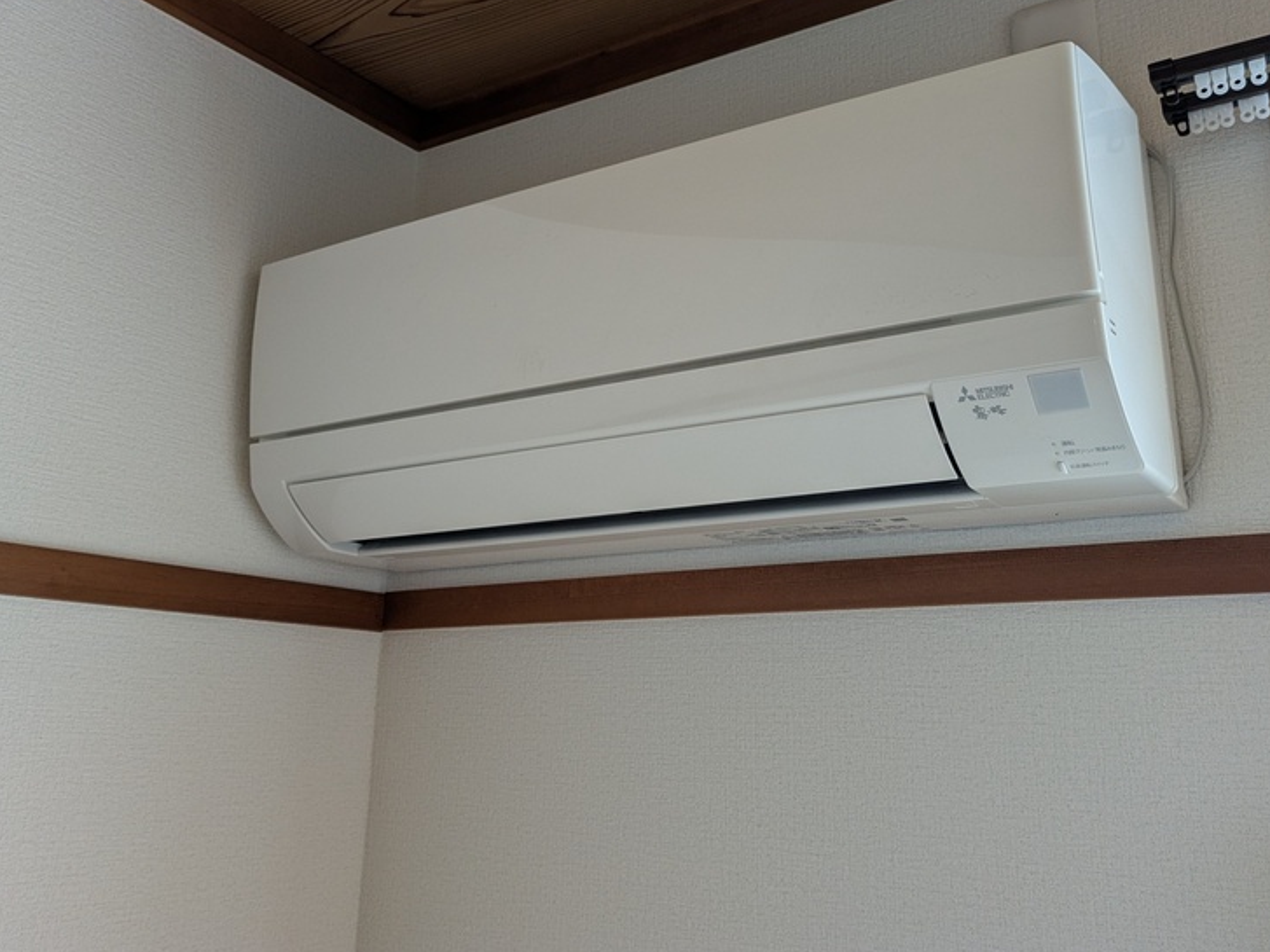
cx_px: 681
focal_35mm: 33
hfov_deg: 55.3
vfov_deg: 42.6
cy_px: 353
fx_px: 1211
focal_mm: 5.43
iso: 71
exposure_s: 1/30
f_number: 1.89
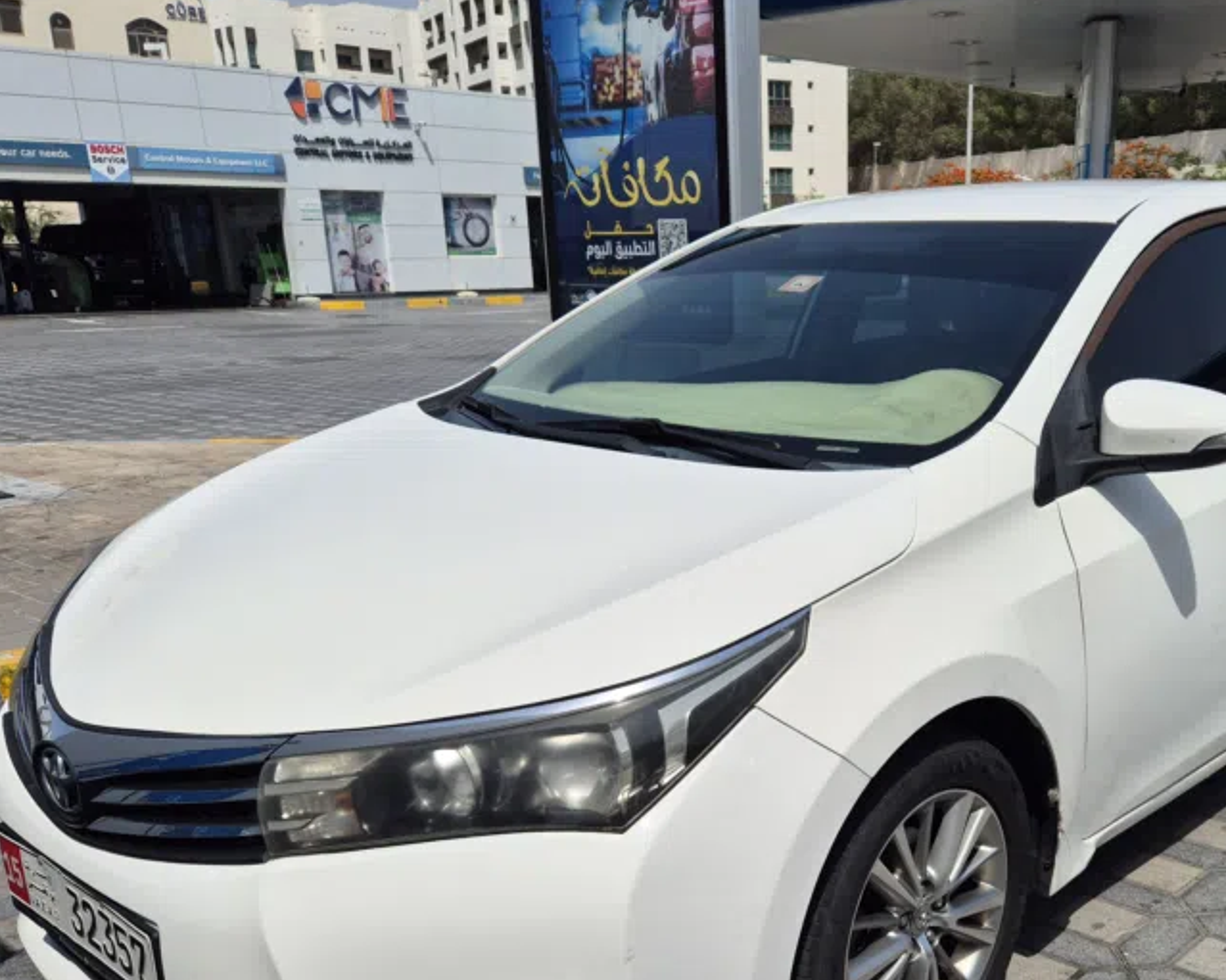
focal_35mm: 36
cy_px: 696
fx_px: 1306
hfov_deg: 49.3
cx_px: 827
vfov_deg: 40.3
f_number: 1.8
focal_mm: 5.4
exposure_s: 1/4304
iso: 25
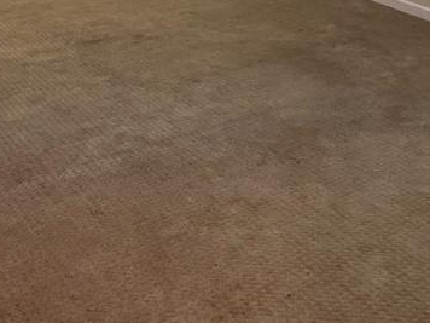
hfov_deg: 32.5
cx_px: 274
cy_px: 24
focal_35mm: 59
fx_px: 733
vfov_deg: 24.0
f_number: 2.2
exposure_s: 1/120
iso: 320
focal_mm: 2.22
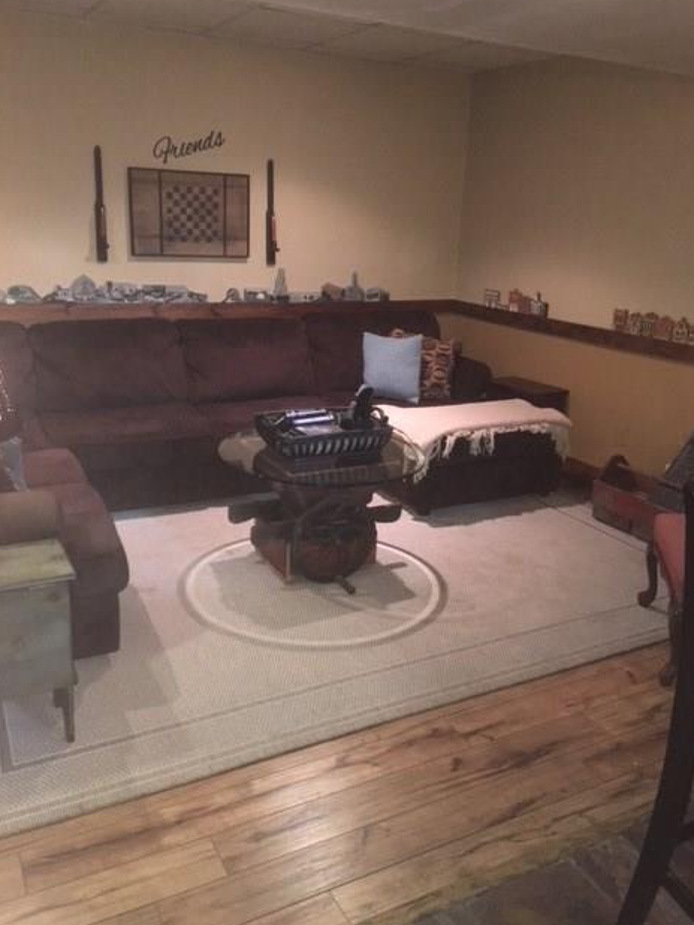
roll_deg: -2.6
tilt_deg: -15.2
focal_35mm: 30
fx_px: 802
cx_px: 354
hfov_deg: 46.8
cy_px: 456
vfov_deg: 60.0
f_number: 2.2
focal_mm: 4.15
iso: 250
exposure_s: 1/16
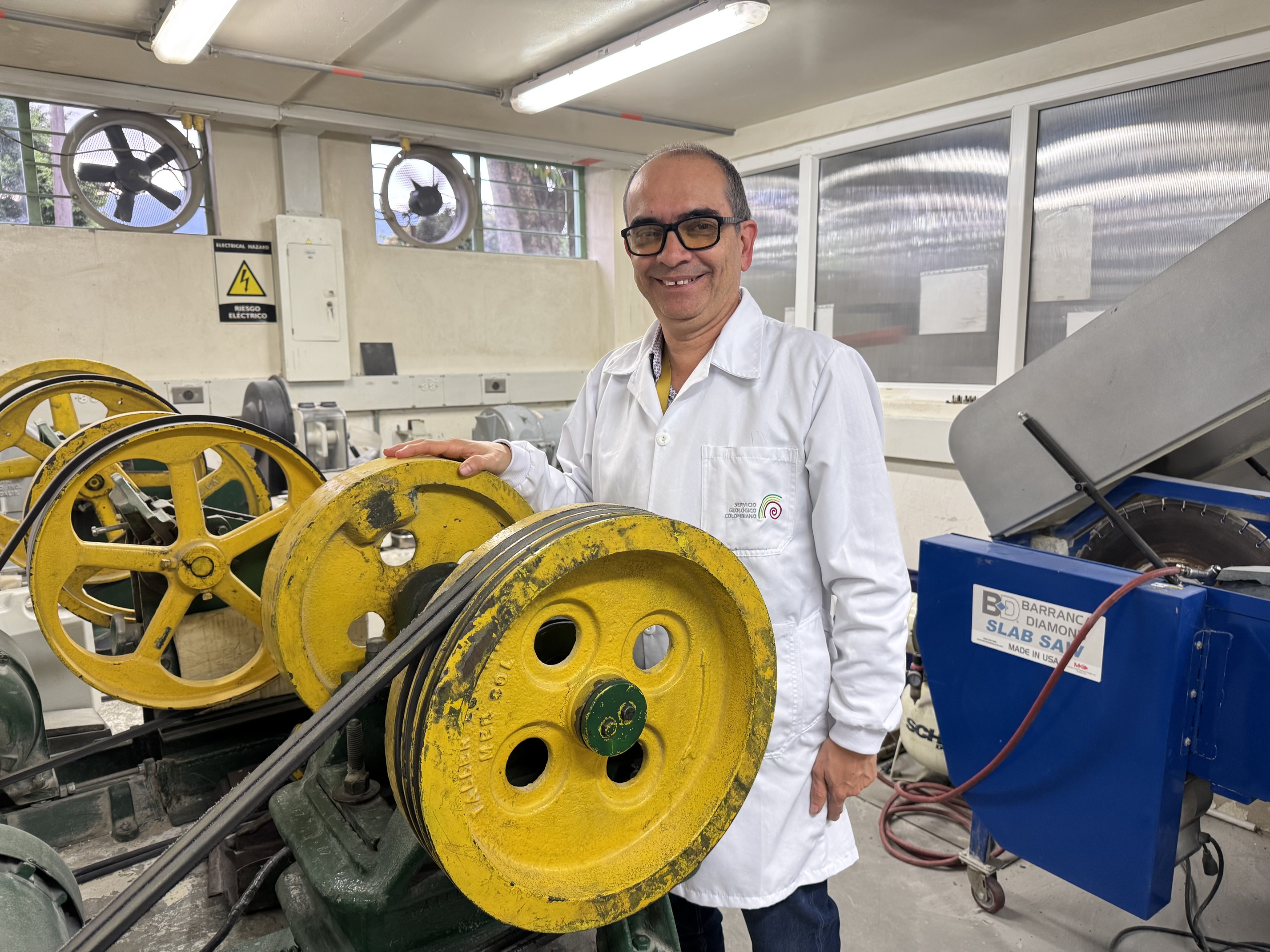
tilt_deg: -8.1
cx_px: 635
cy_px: 476
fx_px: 881
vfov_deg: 56.8
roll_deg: +0.8
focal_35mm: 24
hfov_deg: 71.6
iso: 160
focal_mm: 6.76
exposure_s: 1/120
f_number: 1.78
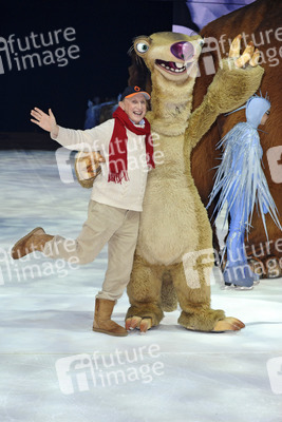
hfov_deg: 17.1
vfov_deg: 25.4
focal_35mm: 80
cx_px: 141
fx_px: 939
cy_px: 211
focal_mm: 80
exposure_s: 1/250
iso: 800
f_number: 5
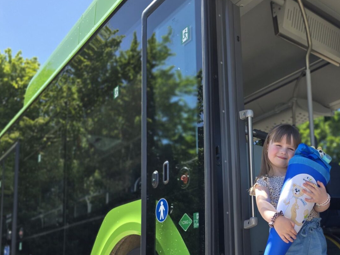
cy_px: 203
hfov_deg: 44.1
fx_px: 403
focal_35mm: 41
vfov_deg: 34.1
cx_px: 260
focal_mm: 6.3
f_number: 1.7
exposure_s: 1/1957
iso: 80
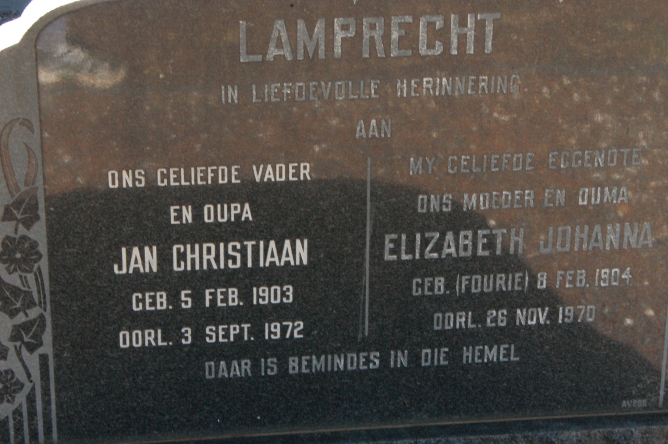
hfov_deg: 20.9
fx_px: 1808
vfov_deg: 14.0
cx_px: 334
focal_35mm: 98
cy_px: 222
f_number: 22
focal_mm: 65
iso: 1400
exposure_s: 1/30
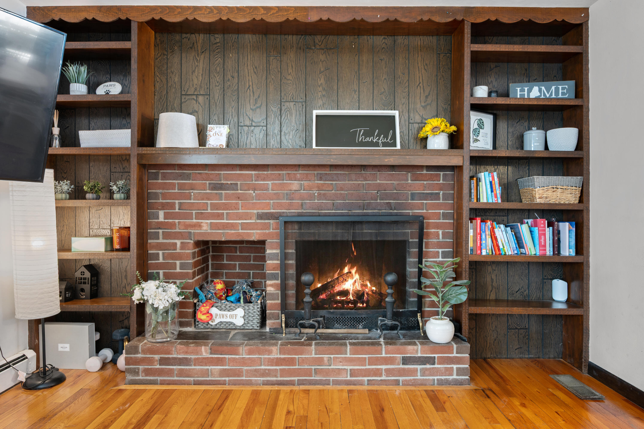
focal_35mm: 22
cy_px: 214
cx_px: 322
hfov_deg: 78.6
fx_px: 394
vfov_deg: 57.2
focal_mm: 22
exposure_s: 3
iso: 320
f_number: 8
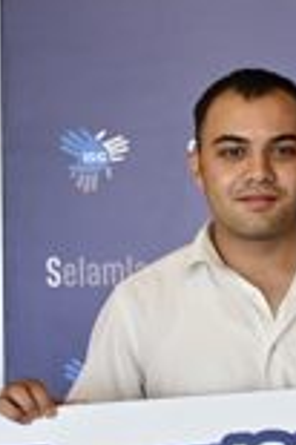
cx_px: 690
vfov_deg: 14.5
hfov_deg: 9.0
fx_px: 1719
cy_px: 439
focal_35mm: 139
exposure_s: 1/60
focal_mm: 22.5
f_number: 4
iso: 400
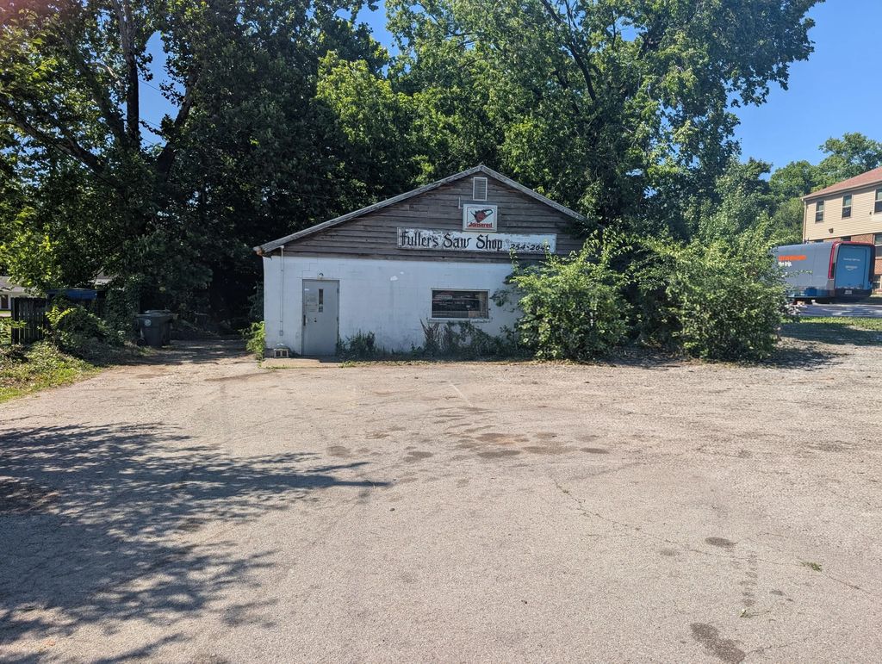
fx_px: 612
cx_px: 441
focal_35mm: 24
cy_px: 332
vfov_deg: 56.9
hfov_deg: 71.5
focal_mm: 6.9
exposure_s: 1/814
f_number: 1.68
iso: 20
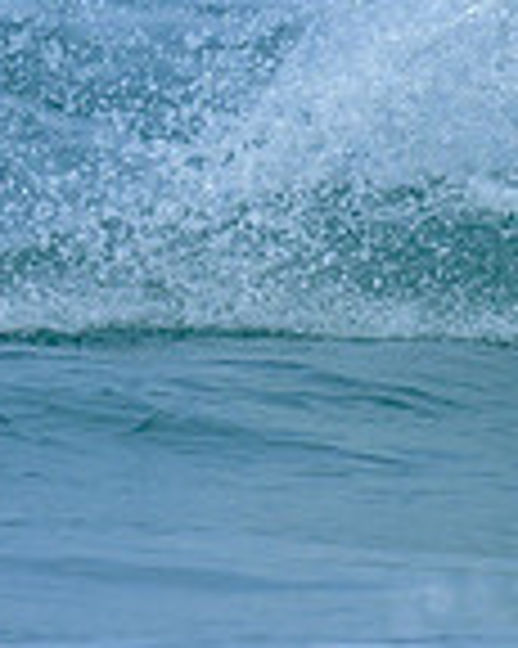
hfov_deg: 0.4
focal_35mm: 4153
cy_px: 413
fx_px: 79670
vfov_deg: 0.5
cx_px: 769
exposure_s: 1/2000
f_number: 6.3
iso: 200
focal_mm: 800
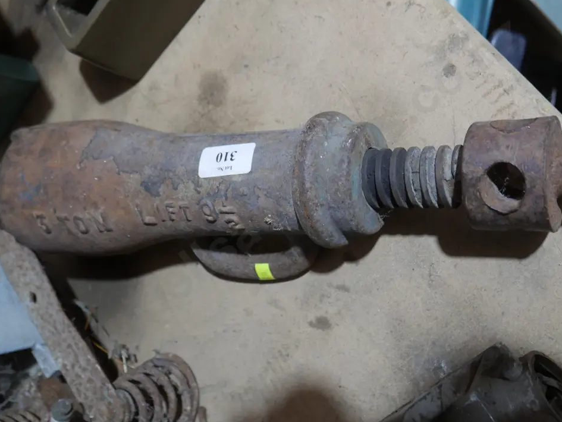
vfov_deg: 36.9
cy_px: 213
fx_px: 634
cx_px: 273
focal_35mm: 39
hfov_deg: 47.8
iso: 640
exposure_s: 1/60
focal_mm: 18
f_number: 4
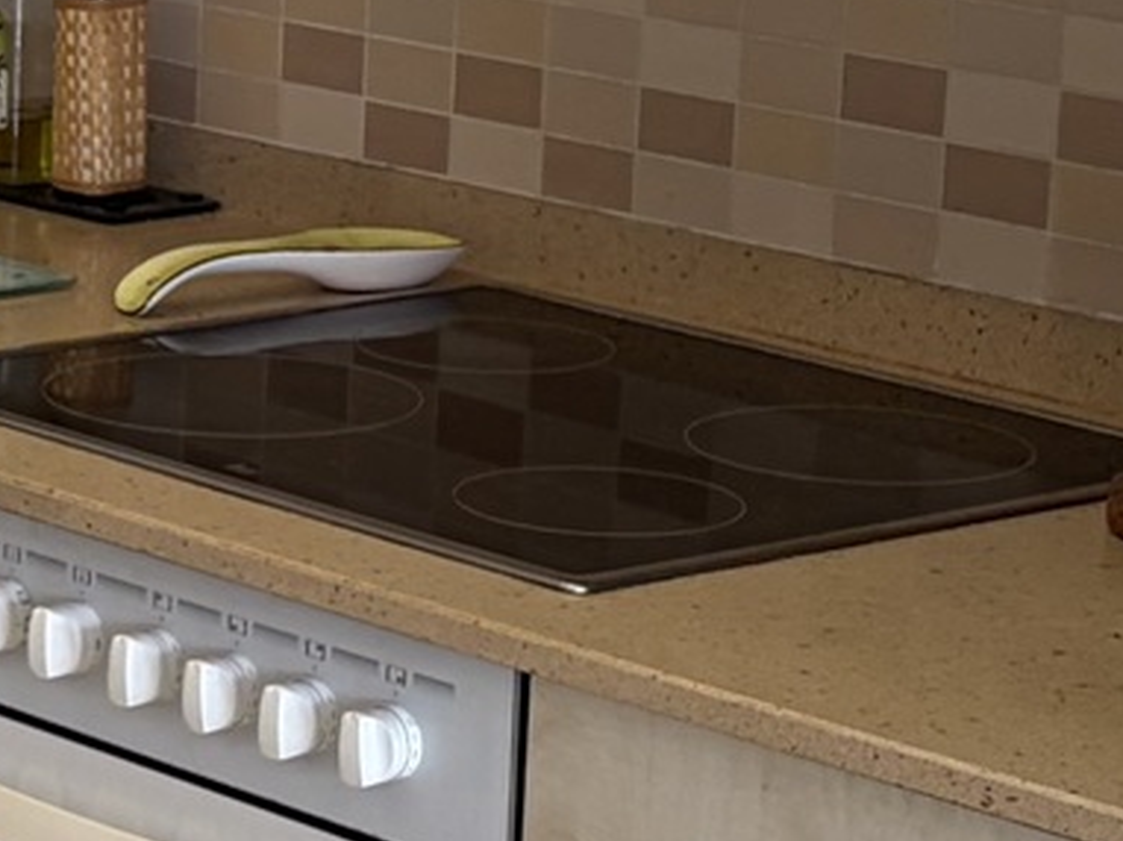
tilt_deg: -13.4
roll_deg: -0.3
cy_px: 520
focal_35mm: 177
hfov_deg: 10.7
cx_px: -688
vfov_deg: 8.4
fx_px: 5739
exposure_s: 1/100
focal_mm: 5.96
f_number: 1.6
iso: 80
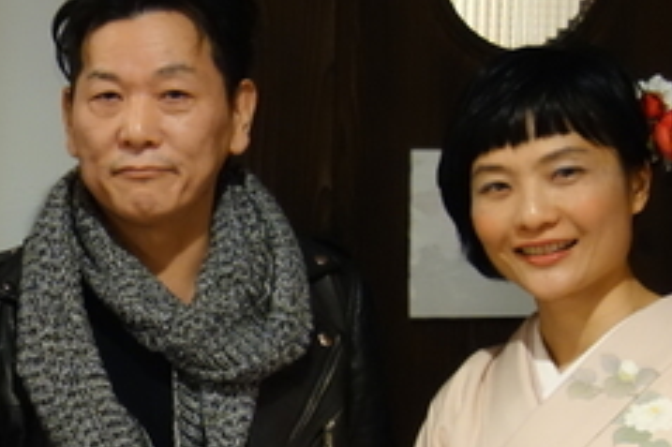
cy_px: 336
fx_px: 2238
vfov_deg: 11.4
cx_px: -67
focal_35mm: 120
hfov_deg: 16.6
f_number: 1.8
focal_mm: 10.4
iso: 800
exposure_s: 1/100
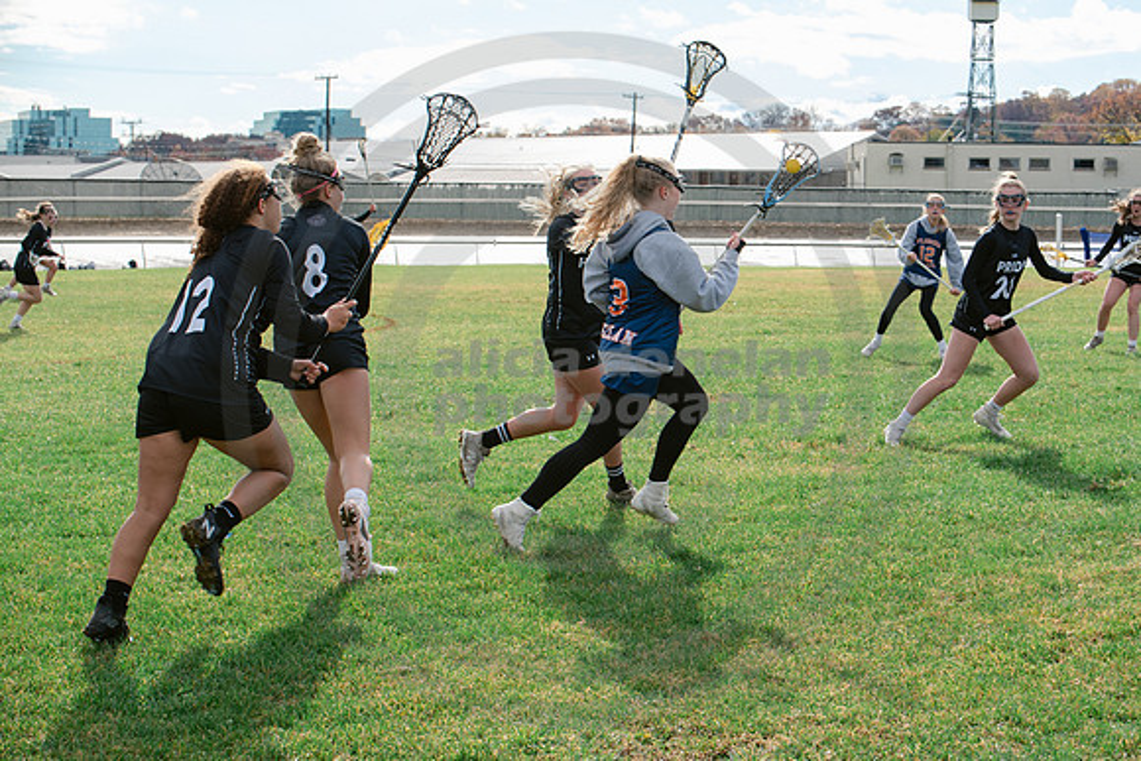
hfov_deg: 28.8
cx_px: 570
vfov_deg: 19.5
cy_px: 380
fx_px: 2219
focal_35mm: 70
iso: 400
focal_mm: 70
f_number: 7.1
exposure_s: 1/800
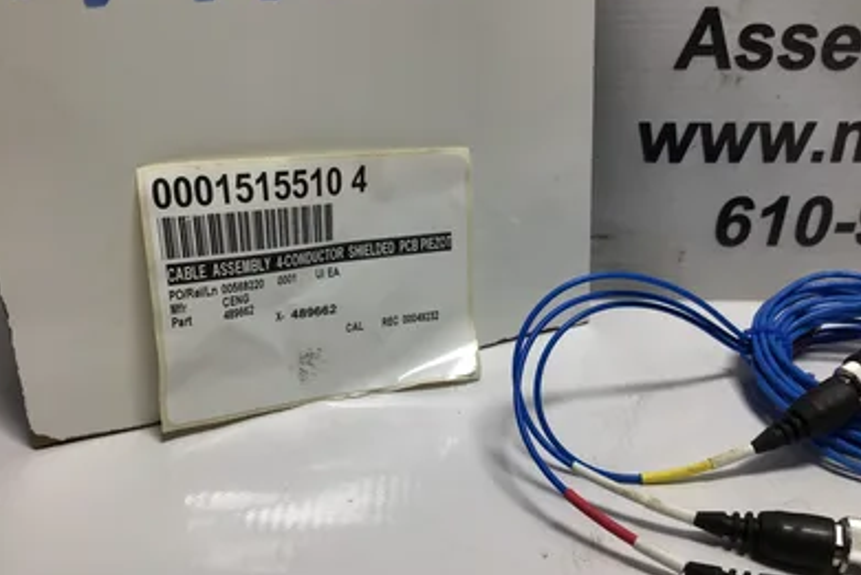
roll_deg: -2.1
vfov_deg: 40.0
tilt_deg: -26.8
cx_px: 423
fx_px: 789
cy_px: 300
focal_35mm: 33
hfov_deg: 57.2
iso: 25
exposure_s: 1/148
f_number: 2.4
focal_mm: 3.3
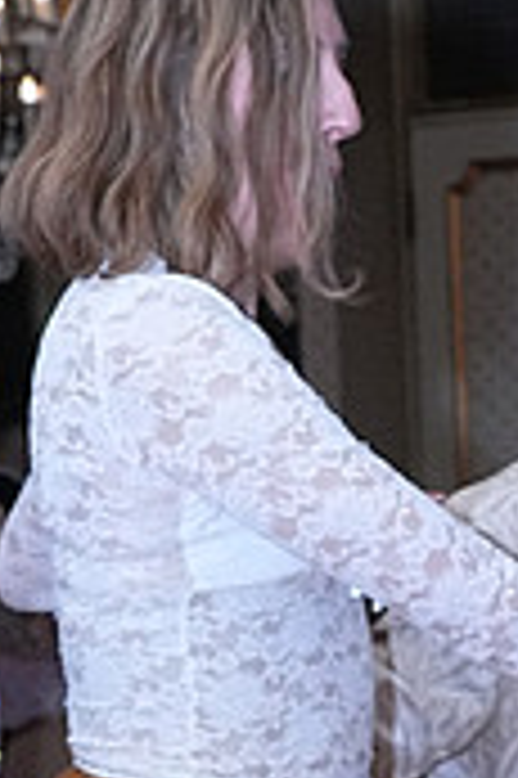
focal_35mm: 171
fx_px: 3698
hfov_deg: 8.0
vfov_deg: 11.7
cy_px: 1039
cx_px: 403
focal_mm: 34
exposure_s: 1/200
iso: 5000
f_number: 6.3
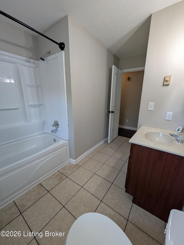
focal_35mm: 14
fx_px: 99
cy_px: 122
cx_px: 92
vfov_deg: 102.1
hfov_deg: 85.7
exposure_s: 1/40
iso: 82
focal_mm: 1.83
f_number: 2.2
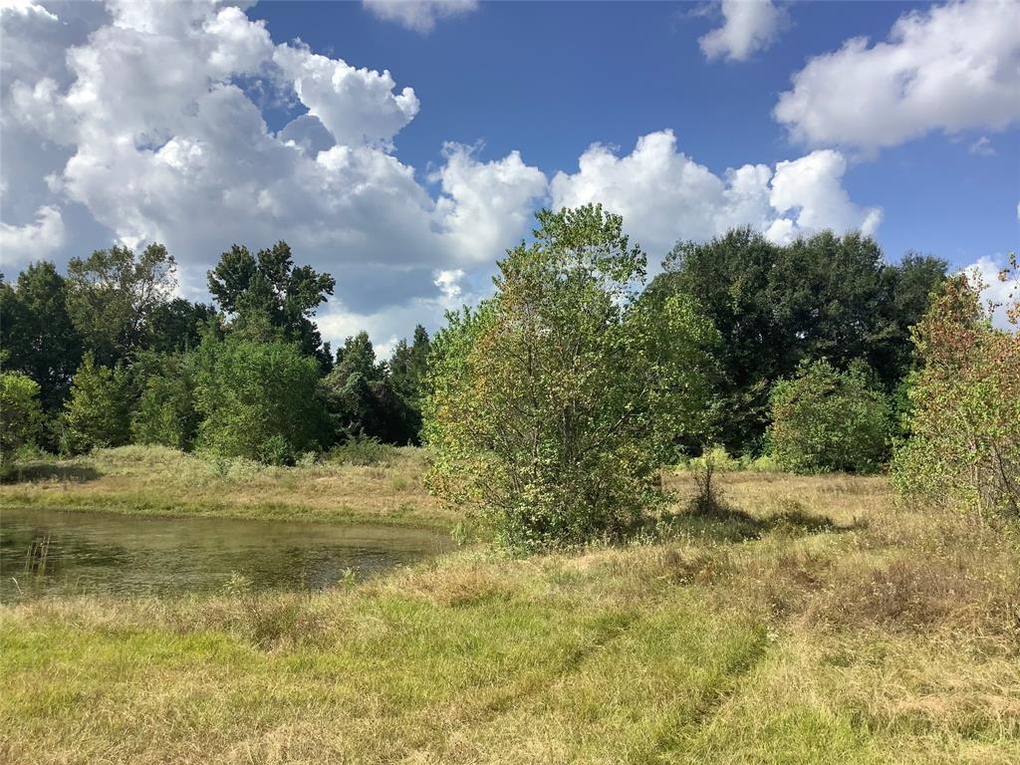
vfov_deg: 45.4
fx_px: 913
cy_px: 382
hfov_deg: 58.4
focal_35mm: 31
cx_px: 510
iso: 25
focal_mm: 3.3
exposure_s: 1/1597
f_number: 2.4
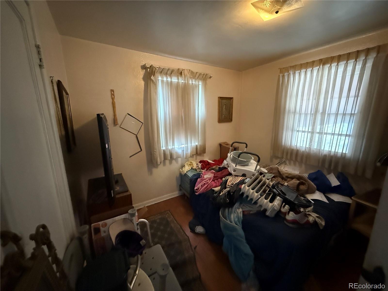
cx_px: 194
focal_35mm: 14
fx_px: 157
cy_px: 146
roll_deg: +0.0
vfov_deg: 85.7
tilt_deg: -10.9
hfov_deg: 102.1
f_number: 2.2
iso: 1250
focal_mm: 2.22
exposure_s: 1/40
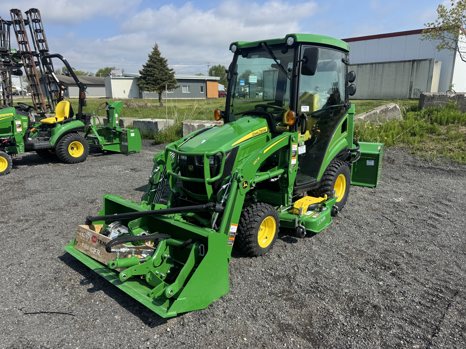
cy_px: 174
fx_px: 323
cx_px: 233
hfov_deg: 71.6
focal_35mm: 24
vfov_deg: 56.8
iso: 80
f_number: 1.78
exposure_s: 1/3802
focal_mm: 6.76
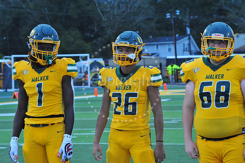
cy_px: 82
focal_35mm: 150
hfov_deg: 13.7
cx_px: 122
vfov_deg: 9.1
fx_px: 1020
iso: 6400
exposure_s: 1/200
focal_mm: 150
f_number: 11
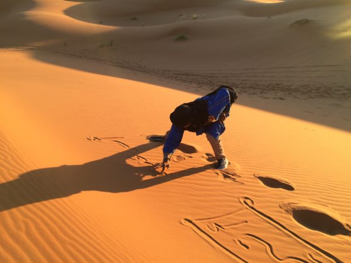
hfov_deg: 61.7
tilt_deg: -25.9
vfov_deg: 48.2
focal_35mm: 29
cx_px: 176
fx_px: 294
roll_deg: +0.8
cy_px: 132
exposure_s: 1/363
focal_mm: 4.15
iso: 32
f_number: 2.2
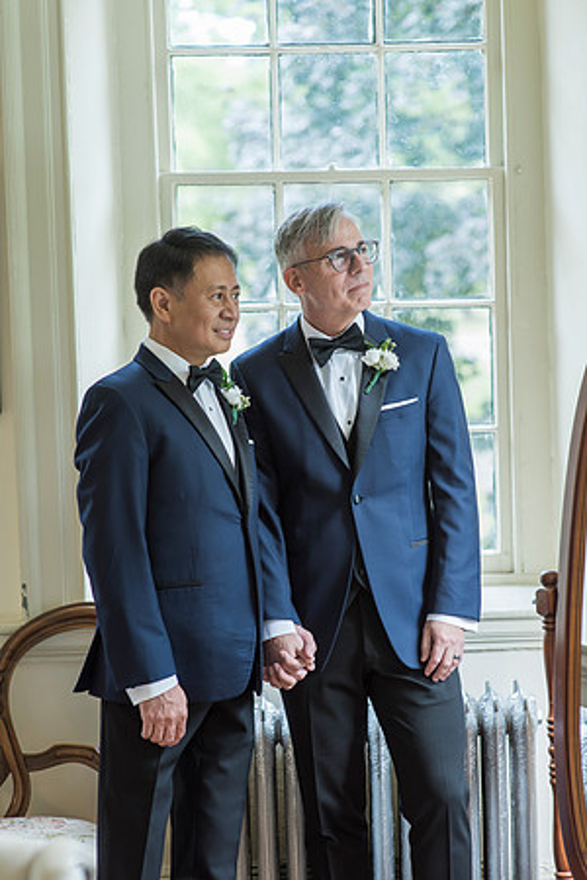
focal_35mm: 85
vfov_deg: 23.9
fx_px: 2079
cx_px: 294
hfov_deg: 16.1
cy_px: 440
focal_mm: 85
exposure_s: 1/125
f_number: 2.8
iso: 500
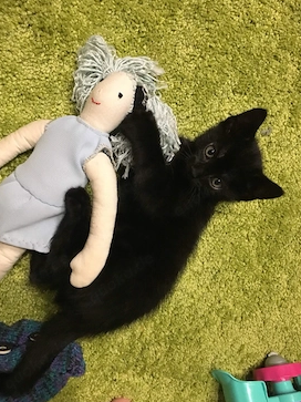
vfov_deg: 56.8
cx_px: 145
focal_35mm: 32
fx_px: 371
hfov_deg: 44.1
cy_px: 204
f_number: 2.2
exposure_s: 1/17
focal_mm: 4.15
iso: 250
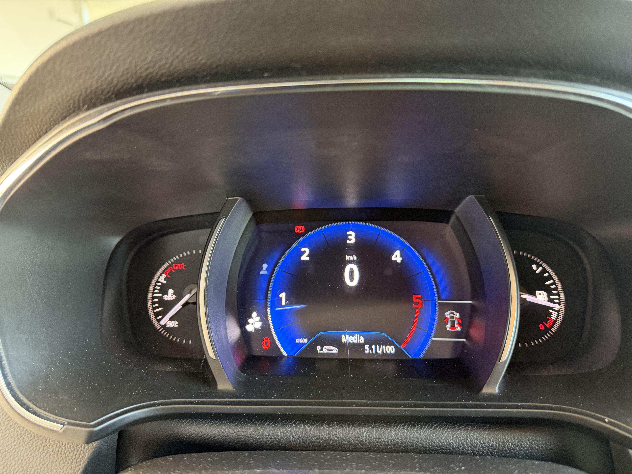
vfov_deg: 56.8
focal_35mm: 24
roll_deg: +0.7
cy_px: 237
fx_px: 438
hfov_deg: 71.6
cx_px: 316
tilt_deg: -15.2
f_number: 1.78
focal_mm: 6.76
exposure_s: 1/60
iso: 800
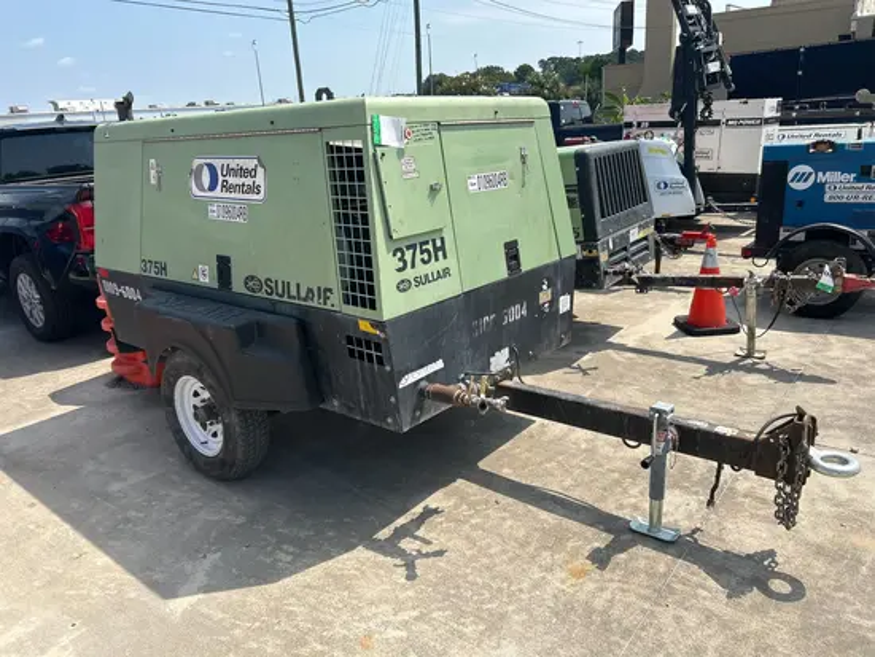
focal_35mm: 26
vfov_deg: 53.1
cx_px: 438
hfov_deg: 67.3
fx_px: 657
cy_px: 328
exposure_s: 1/4115
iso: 50
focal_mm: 5.7
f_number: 1.5
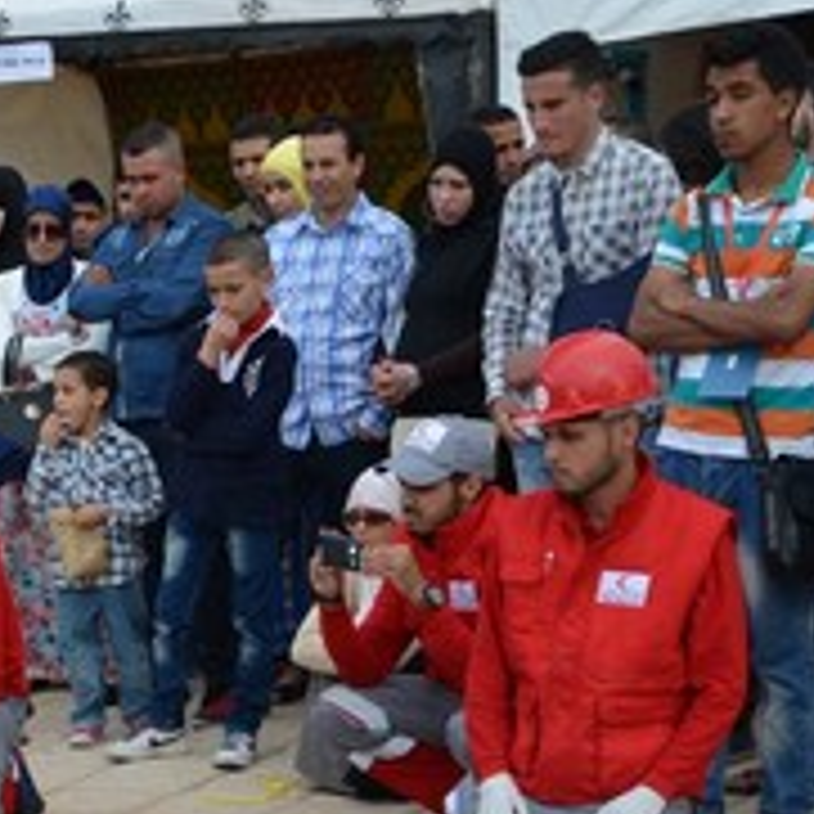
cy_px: 983
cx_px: -349
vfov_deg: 15.8
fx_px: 2820
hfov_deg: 15.4
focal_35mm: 106
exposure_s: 1/250
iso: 200
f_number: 8
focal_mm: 22
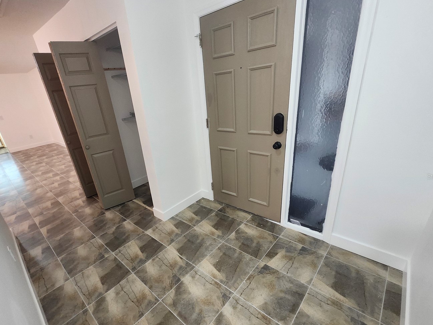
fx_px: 200
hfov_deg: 94.1
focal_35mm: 16
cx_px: 192
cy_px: 176
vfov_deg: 77.9
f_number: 2.2
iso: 400
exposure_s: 1/60
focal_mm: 1.74
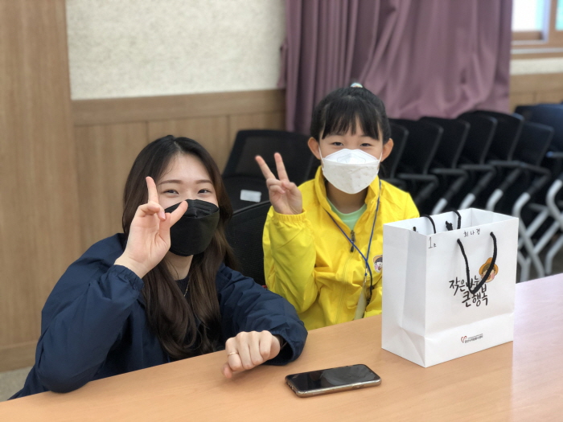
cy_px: 211
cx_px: 282
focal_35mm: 52
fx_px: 846
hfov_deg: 36.8
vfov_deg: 28.0
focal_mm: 6
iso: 80
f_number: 2.4
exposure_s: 1/60
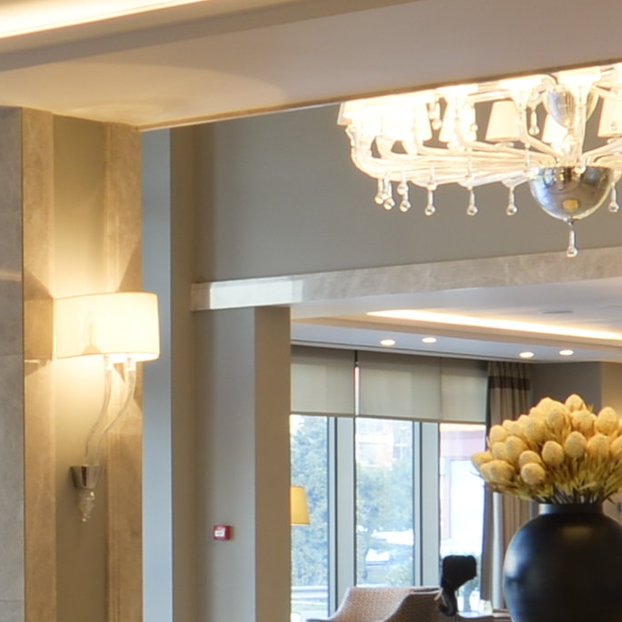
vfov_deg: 13.6
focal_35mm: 127
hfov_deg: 13.3
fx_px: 2582
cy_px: 549
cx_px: -185
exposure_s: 1/1.3
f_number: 9
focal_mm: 14
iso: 100
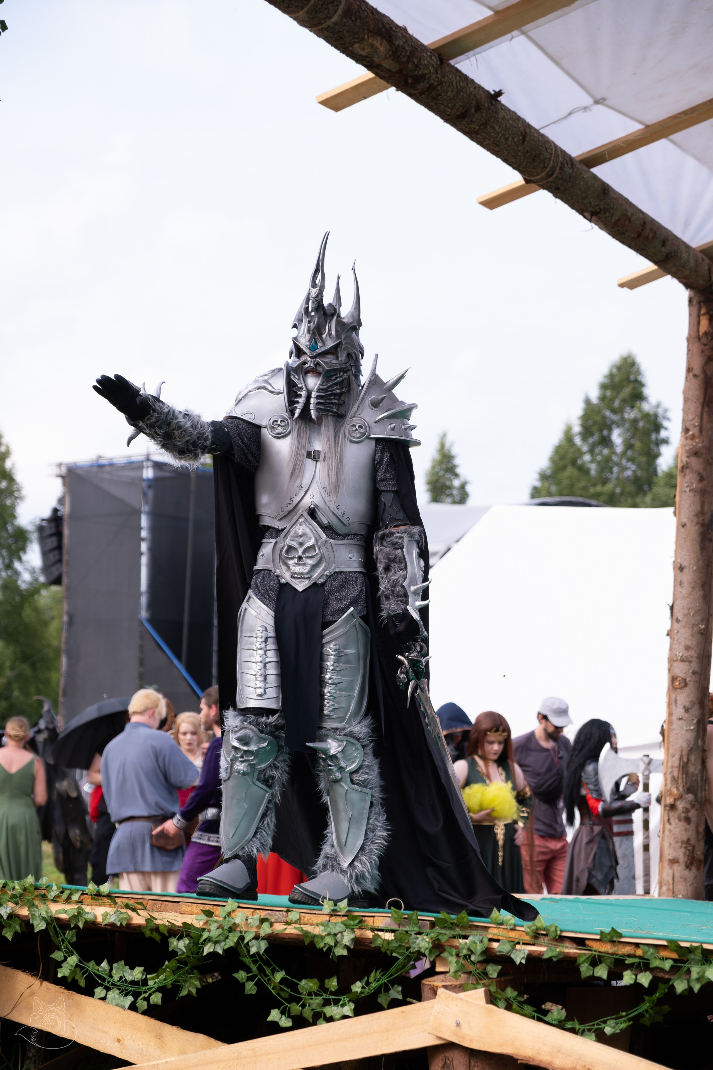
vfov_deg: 24.5
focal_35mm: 83
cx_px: 356
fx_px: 2466
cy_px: 535
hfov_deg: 16.5
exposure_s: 1/800
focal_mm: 55
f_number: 3.6
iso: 200
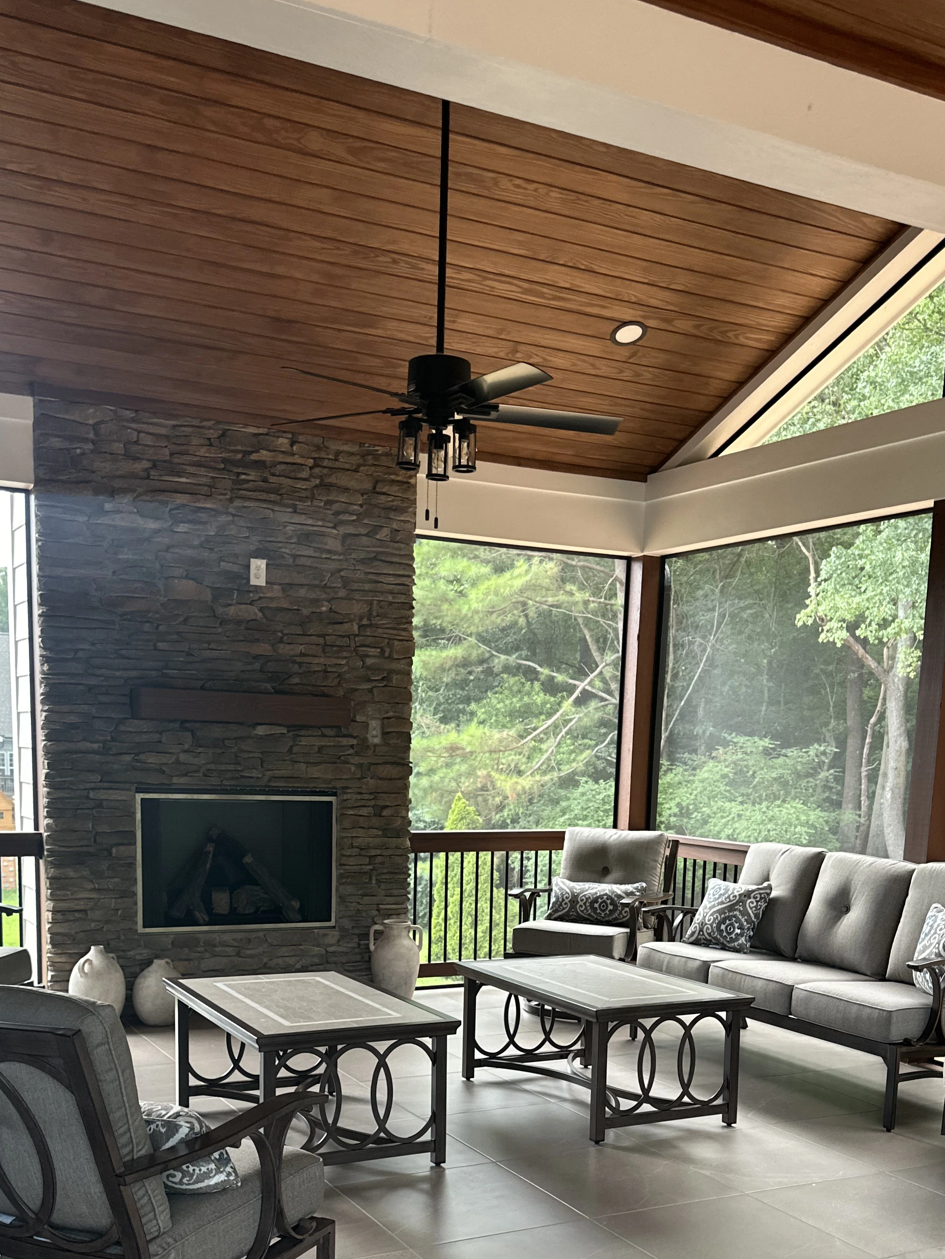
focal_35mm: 37
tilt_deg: -8.7
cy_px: 965
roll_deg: -3.4
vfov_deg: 48.0
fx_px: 1346
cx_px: 486
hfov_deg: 38.7
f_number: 1.78
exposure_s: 1/121
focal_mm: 6.86
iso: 160
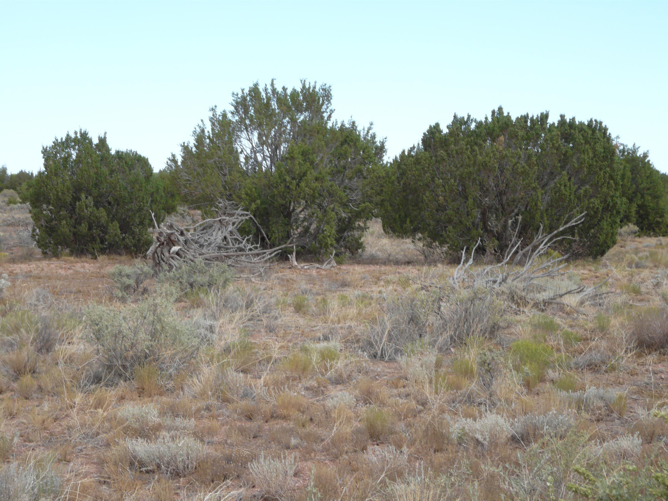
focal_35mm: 77
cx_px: 334
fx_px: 1486
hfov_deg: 25.3
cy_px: 250
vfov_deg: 19.1
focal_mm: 12.6
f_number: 3.2
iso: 100
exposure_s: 1/500
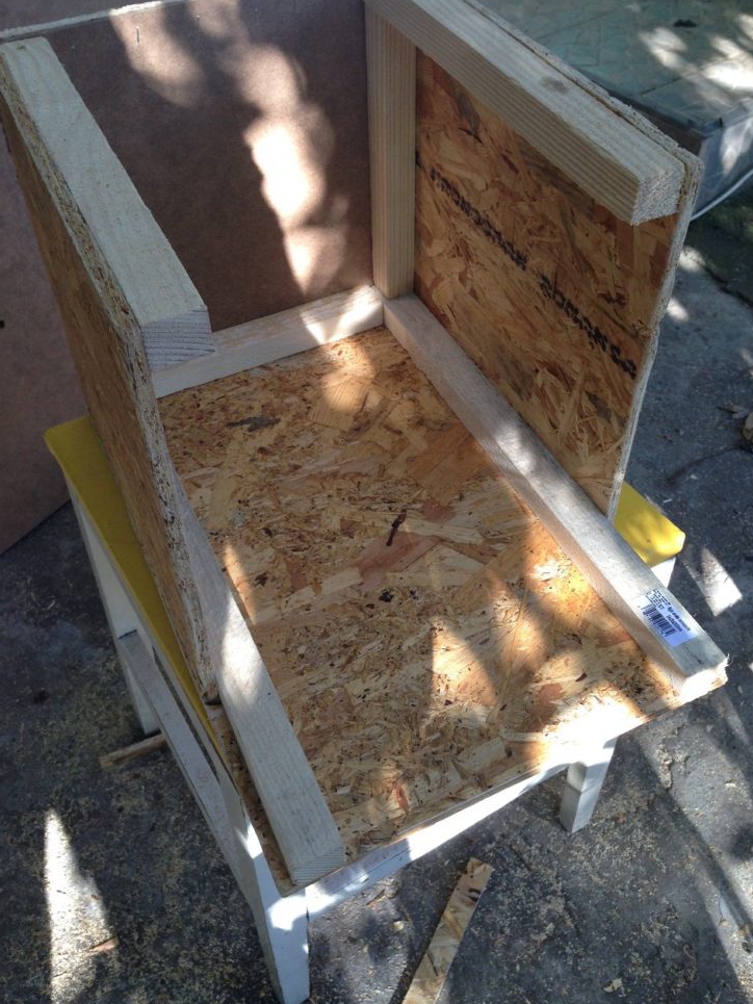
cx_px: 382
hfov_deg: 40.7
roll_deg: +0.0
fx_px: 1015
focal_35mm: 35
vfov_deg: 52.6
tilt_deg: -43.2
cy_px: 479
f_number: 2.4
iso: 50
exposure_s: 1/120
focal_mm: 4.12
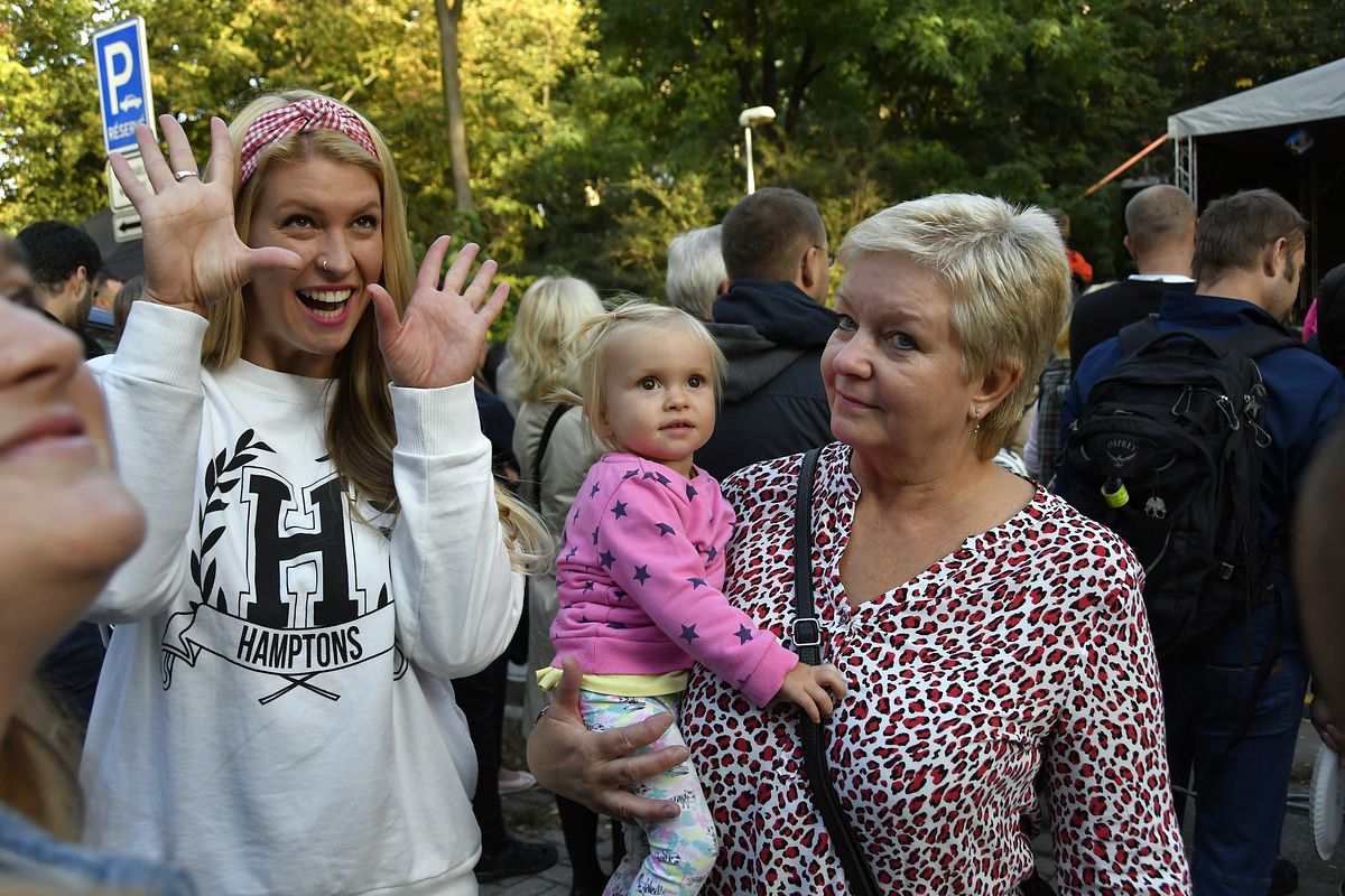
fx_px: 1233
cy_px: 448
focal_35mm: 33
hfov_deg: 57.2
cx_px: 672
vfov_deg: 40.0
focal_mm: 22
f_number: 5
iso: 1250
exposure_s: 1/800
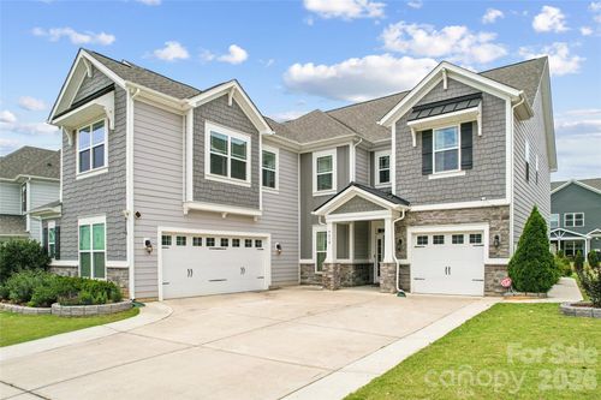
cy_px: 200
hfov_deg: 78.6
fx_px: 367
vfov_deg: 57.2
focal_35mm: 22
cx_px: 300
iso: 100
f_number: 2.8
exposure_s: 1/320
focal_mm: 8.4
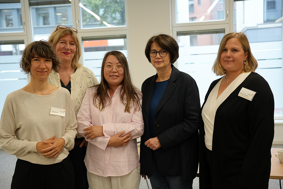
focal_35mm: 47
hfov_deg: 41.8
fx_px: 371
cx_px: 142
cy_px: 94
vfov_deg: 28.5
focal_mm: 47.2
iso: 1000
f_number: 4
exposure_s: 1/160
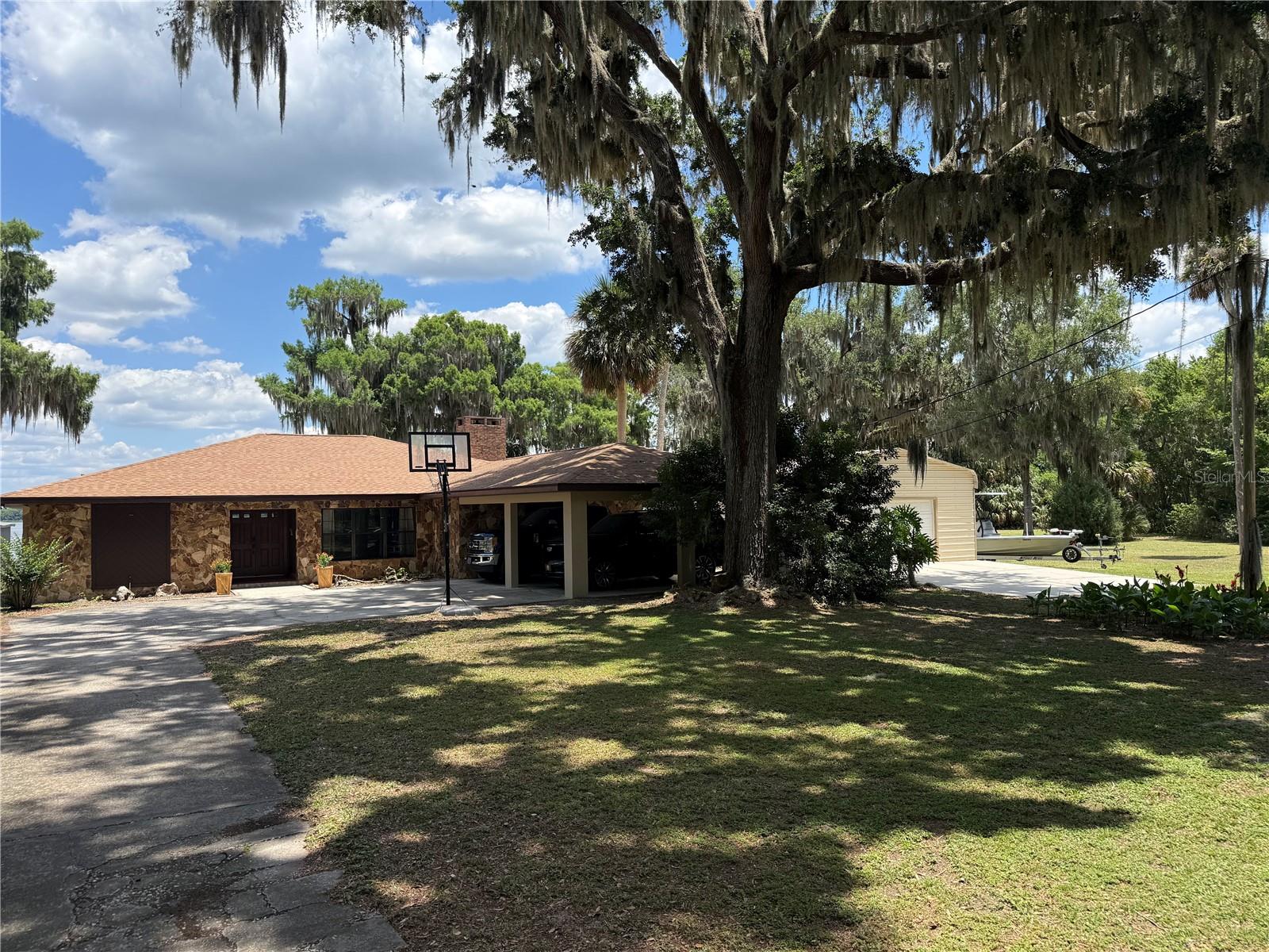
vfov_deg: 56.8
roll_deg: +0.7
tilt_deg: +0.9
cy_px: 476
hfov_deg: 71.6
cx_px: 634
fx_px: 880
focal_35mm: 24
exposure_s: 1/3279
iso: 80
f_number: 1.78
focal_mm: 6.76
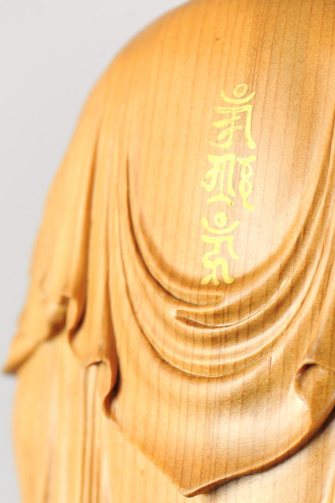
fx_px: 2418
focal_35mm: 173
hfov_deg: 7.9
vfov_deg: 11.9
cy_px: 378
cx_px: 225
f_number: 7.1
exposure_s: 1/60
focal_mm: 105
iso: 800
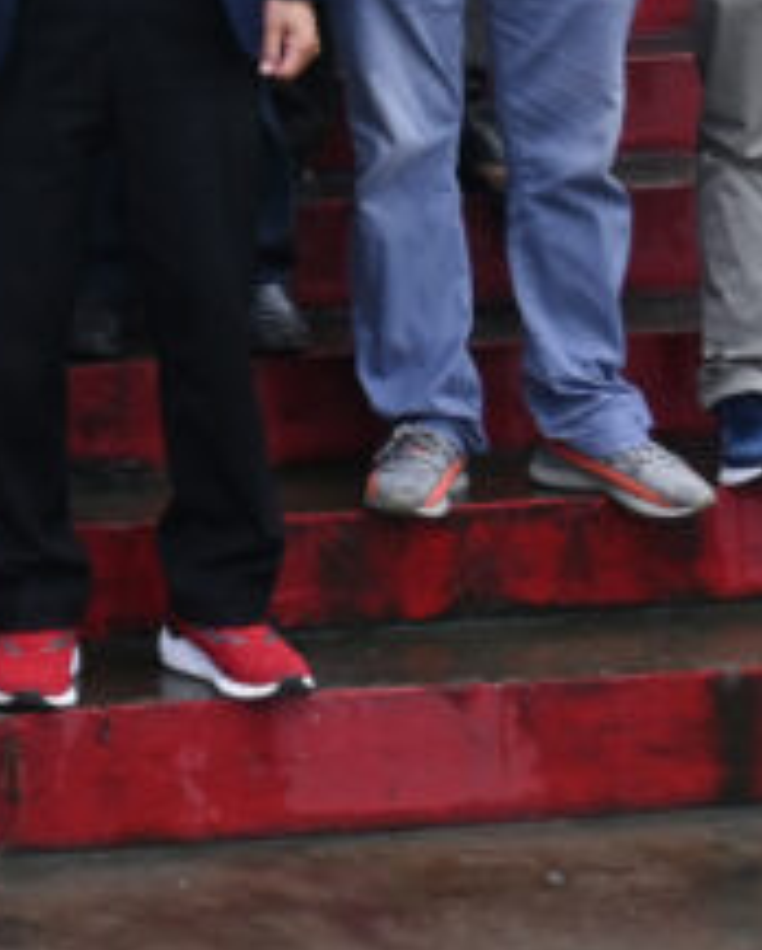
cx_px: -731
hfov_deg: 9.9
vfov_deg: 12.5
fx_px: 4110
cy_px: -484
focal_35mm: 146
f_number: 5
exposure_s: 1/250
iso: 200
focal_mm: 22
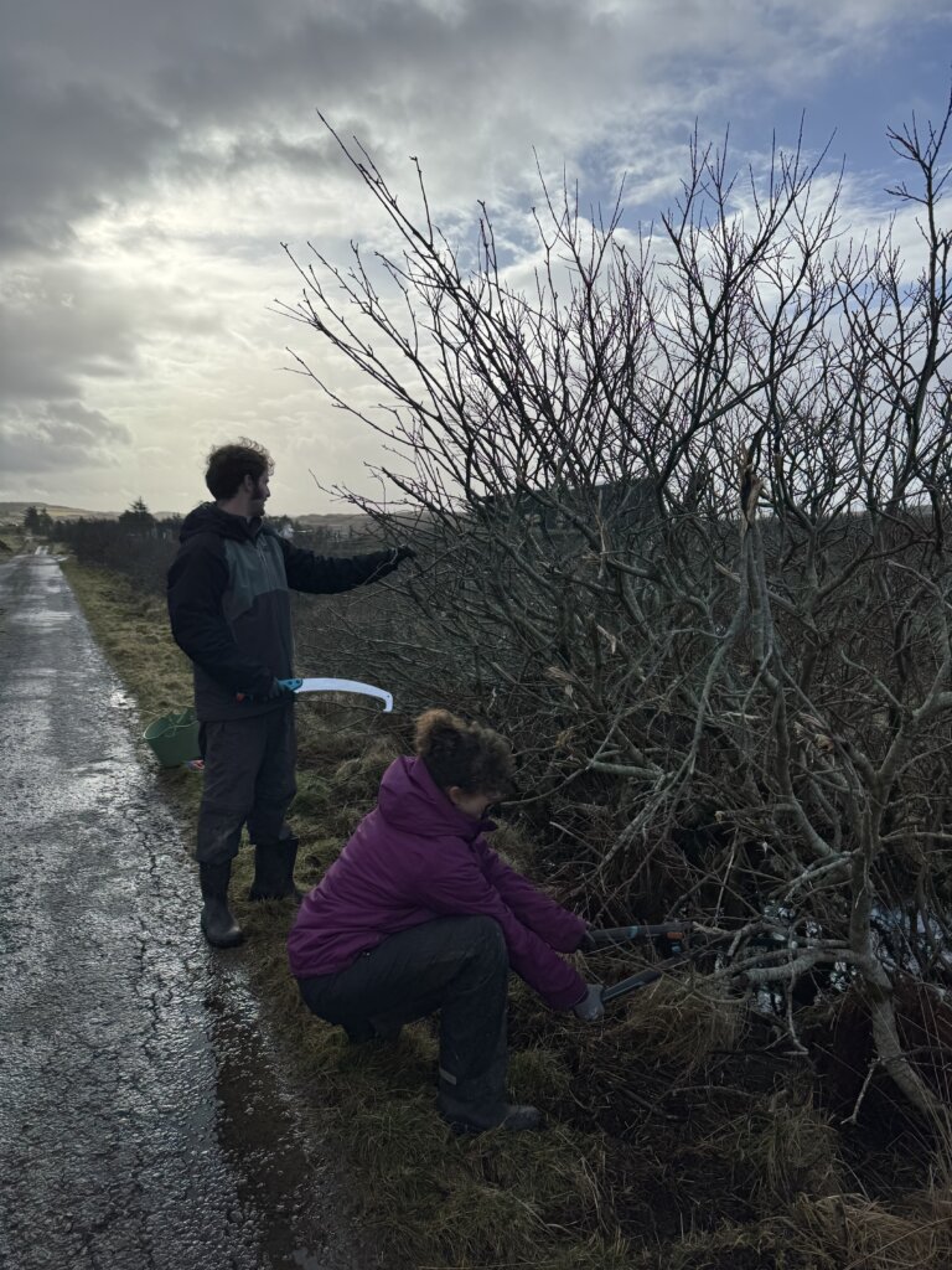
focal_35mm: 24
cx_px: 476
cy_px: 635
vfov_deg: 71.6
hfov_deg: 56.8
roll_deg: -0.3
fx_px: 880
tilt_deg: -5.7
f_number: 1.78
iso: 80
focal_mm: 6.76
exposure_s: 1/6410
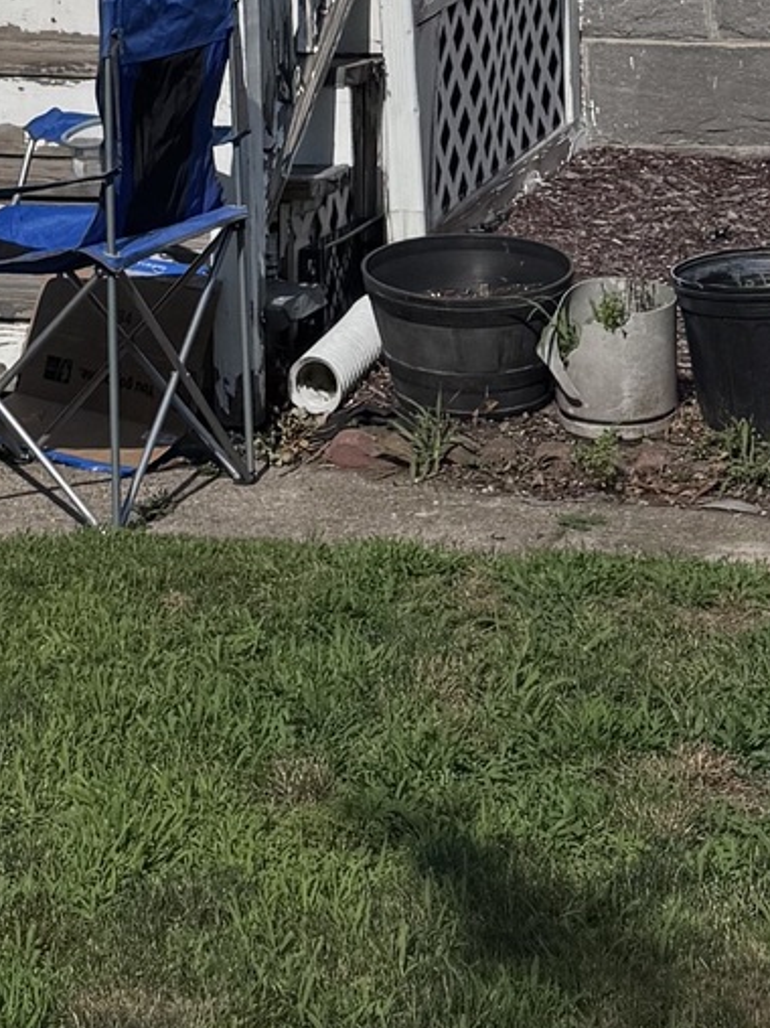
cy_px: -1119
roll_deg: +1.3
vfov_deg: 14.5
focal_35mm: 109
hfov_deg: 13.5
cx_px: 184
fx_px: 3234
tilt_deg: +12.3
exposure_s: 1/12346
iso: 64
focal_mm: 6.76
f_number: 1.78
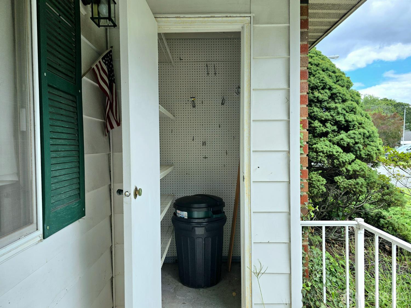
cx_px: 206
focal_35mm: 23
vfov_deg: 58.9
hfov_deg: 73.9
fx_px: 273
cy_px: 154
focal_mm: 6.3
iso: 10
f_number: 1.7
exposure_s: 1/200
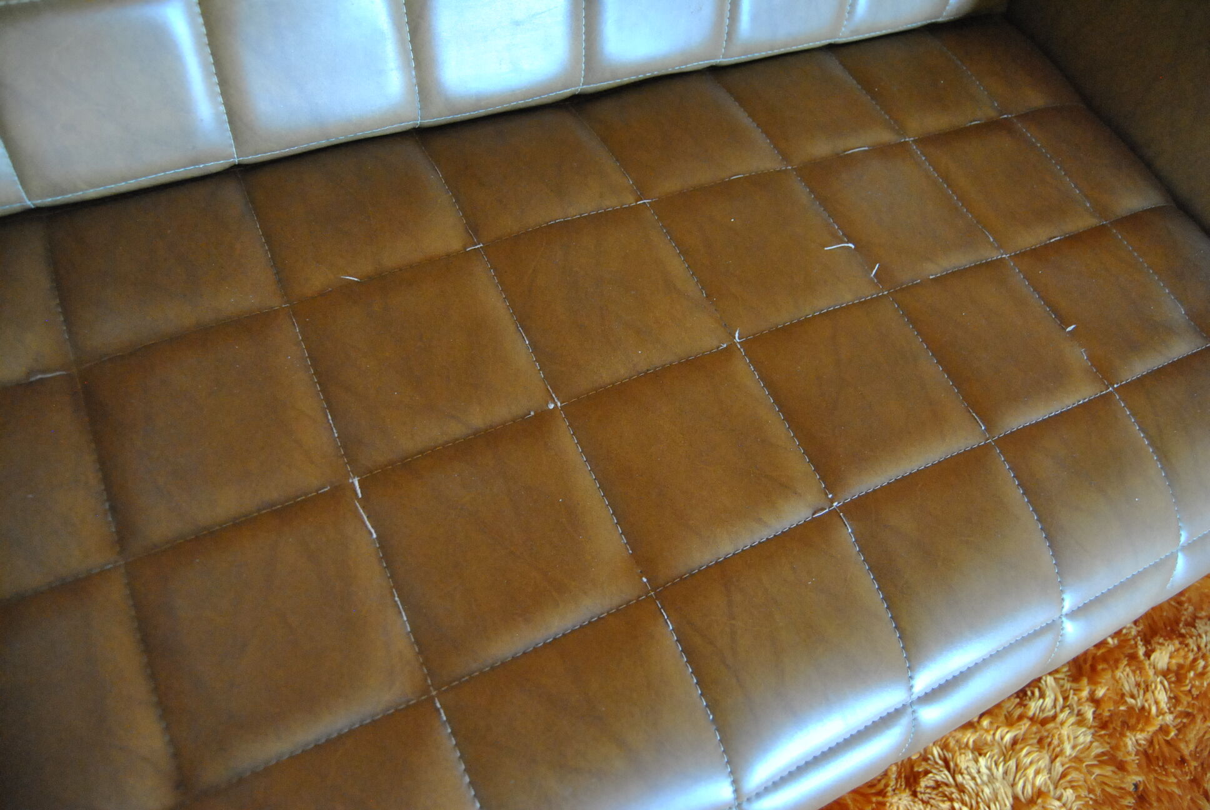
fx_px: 909
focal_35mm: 27
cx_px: 605
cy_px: 405
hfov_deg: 67.3
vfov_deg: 48.0
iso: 1600
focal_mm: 18
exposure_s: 1/20
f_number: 3.5
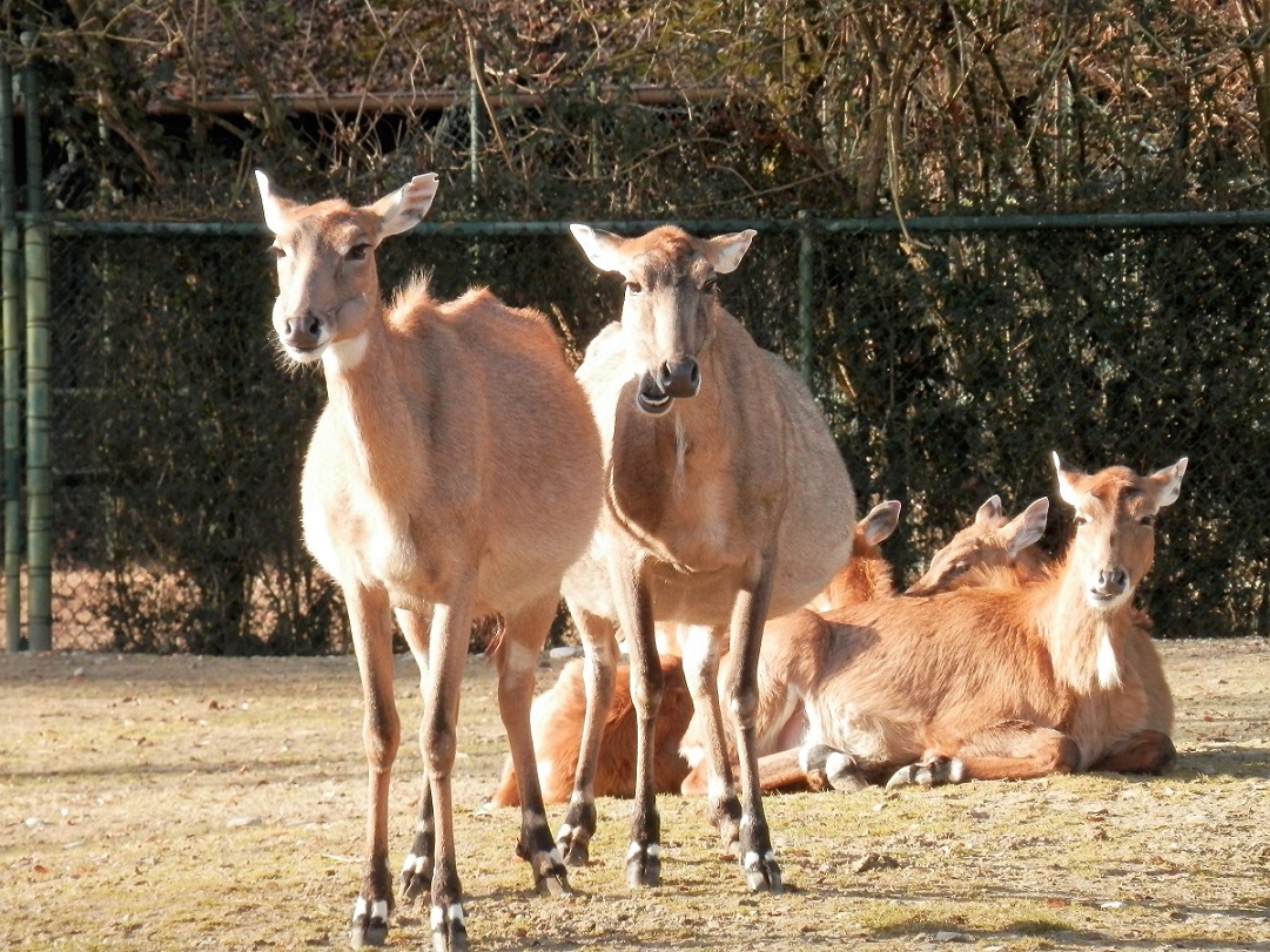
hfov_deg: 4.9
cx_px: 635
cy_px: 476
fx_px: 14714
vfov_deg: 3.7
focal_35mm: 401
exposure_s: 1/100
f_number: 6.9
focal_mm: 71.6
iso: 200
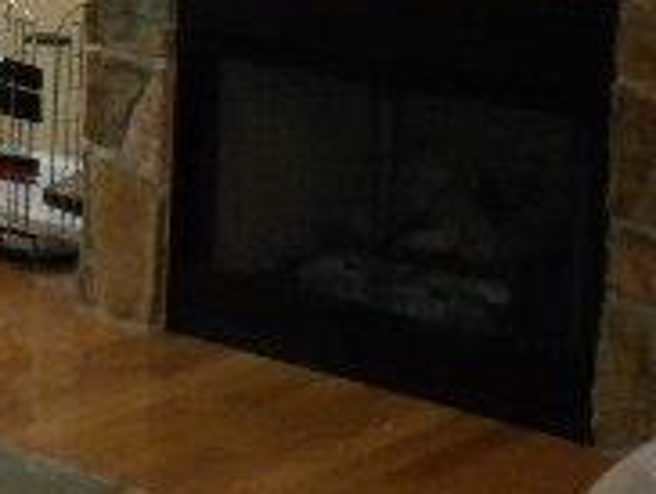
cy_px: -216
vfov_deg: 11.0
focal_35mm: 130
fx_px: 2467
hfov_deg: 14.5
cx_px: -209
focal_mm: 6.6
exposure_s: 1/30
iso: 400
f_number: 3.5
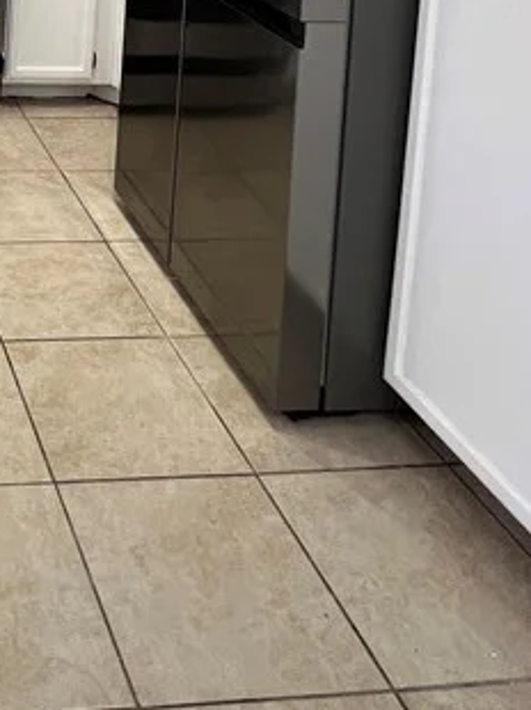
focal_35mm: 43
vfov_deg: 31.6
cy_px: -252
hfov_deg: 28.3
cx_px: -140
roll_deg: -2.9
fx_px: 881
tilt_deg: -1.0
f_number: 1.8
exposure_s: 1/60
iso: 160
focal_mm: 1.57
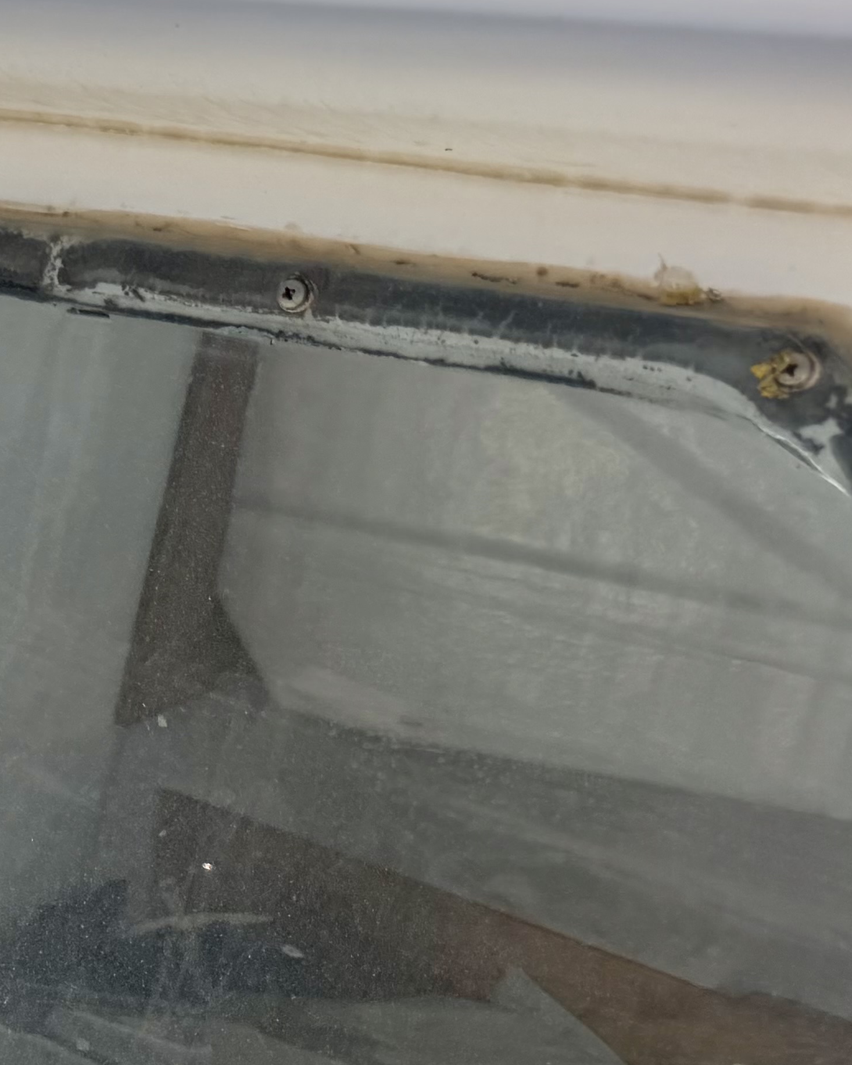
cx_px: -733
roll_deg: -0.1
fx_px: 2301
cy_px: 680
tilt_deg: -20.0
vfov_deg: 26.0
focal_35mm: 73
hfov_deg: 16.9
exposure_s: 1/10309
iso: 100
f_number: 1.78
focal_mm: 6.76
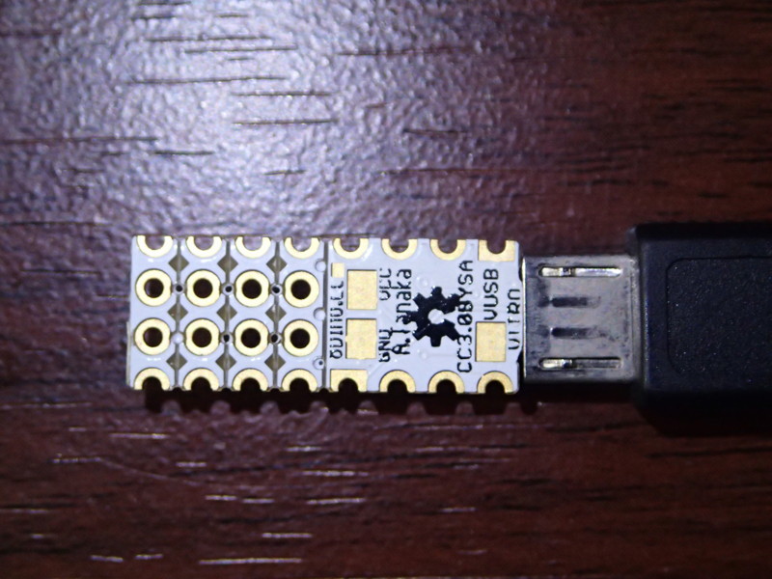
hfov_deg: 26.3
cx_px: 386
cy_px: 290
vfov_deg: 19.9
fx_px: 1650
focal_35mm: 74
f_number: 4.2
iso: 800
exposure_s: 1/80
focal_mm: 13.47
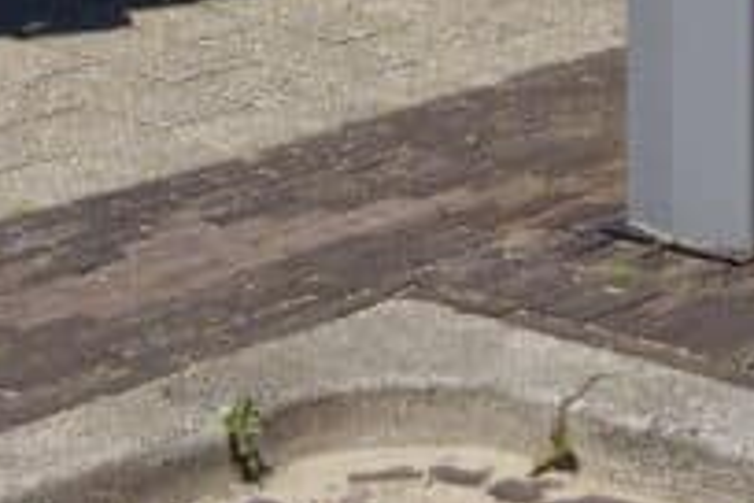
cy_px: -490
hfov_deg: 12.3
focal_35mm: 166
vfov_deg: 7.9
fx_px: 3477
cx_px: 732
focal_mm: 22
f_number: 6.3
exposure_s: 1/800
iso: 100
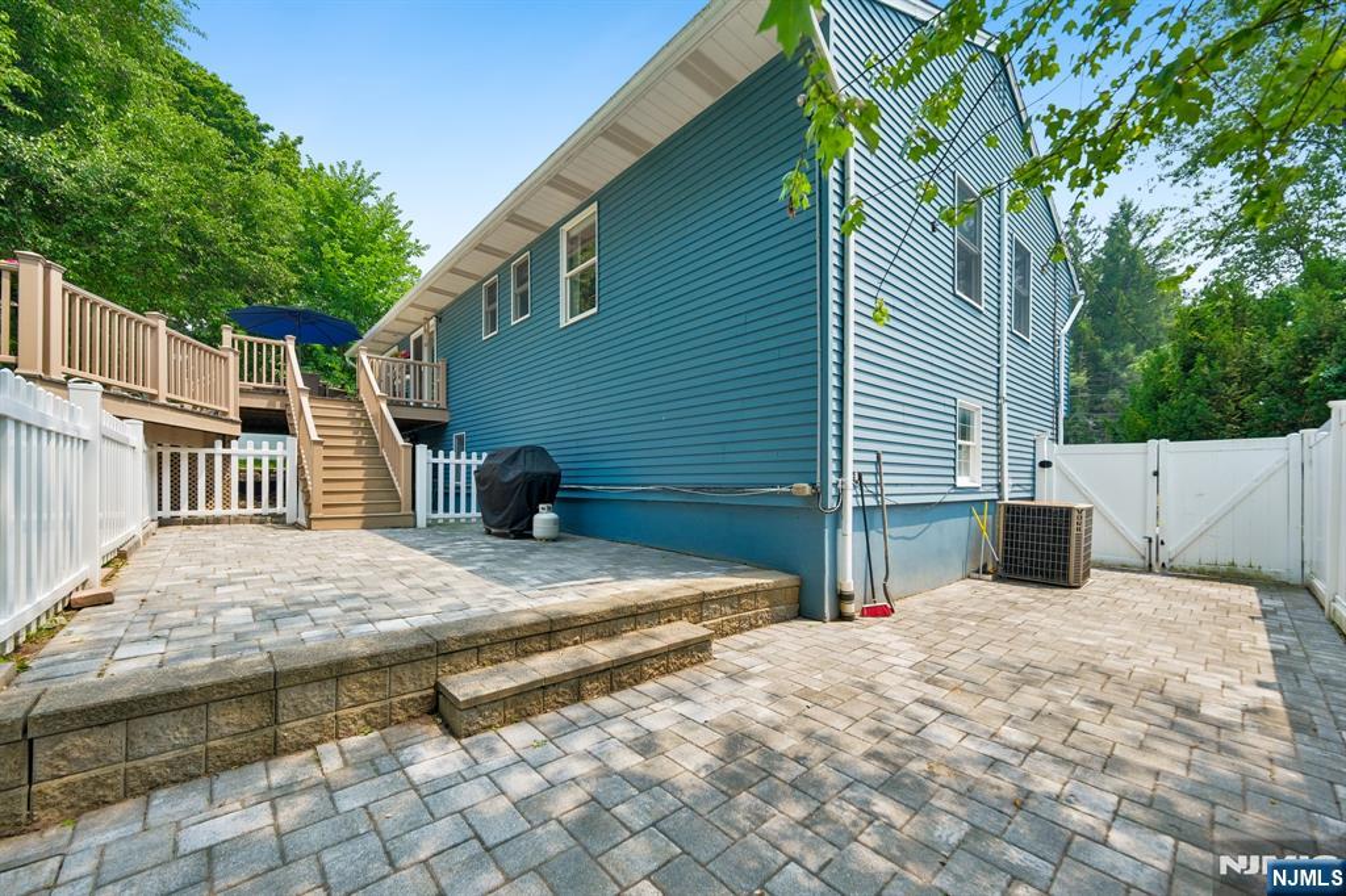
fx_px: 486
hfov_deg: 108.3
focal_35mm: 13
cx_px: 673
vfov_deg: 85.4
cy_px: 448
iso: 200
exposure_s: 1/600
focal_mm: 8.7
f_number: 4
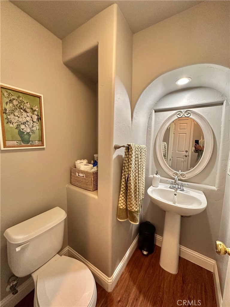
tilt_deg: -5.8
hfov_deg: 85.7
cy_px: 154
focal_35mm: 14
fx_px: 124
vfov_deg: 102.1
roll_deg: -1.6
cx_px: 115
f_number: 2.2
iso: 200
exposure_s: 1/60
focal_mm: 2.22
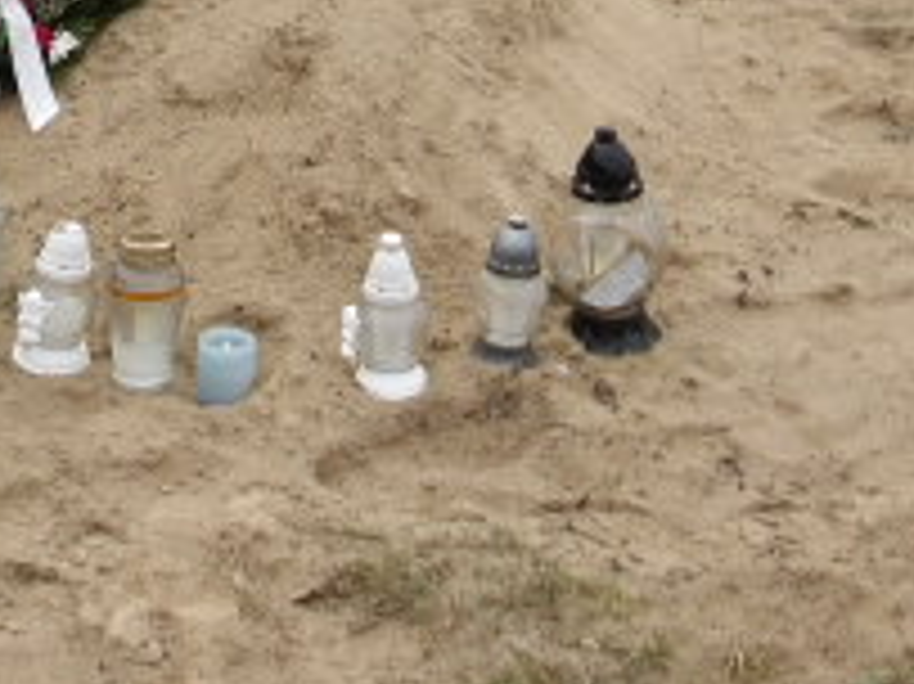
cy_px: -234
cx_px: 342
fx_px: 2243
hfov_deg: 23.0
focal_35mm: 85
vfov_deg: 16.3
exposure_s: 1/604
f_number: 3
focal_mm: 4.9
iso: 100
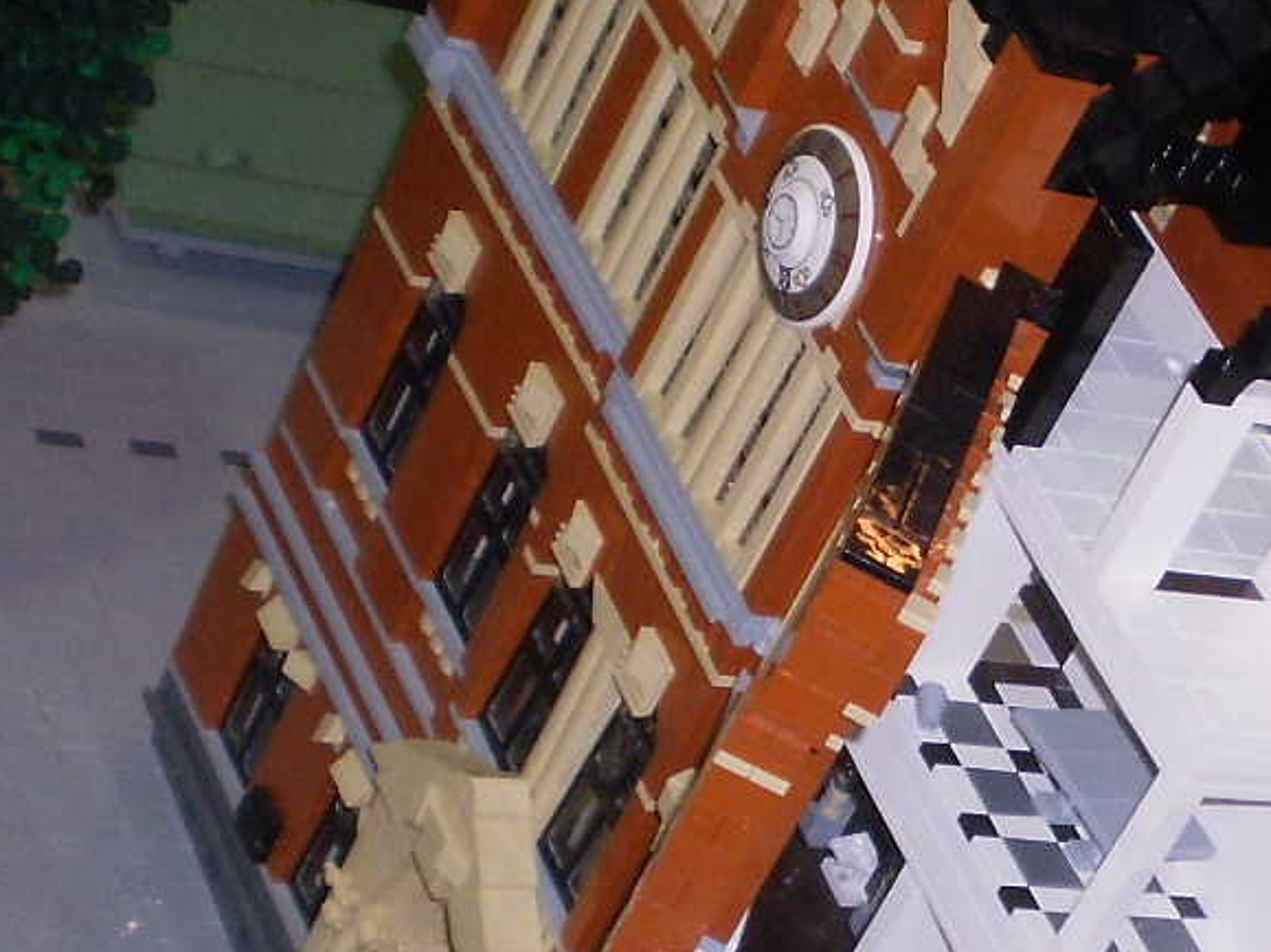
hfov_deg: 16.6
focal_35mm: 116
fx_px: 4258
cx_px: 1256
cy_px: 746
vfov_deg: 12.7
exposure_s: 1/30
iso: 125
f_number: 3.5
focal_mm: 7.4
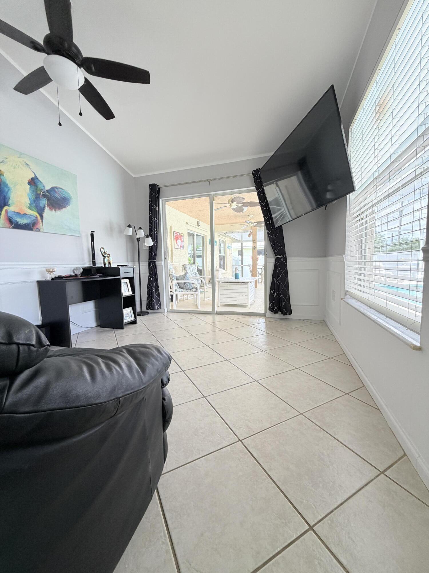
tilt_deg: -5.7
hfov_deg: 85.7
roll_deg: +1.3
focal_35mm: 14
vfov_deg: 102.1
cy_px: 286
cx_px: 214
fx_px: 231
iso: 100
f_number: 2.2
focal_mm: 2.22
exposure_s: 1/121
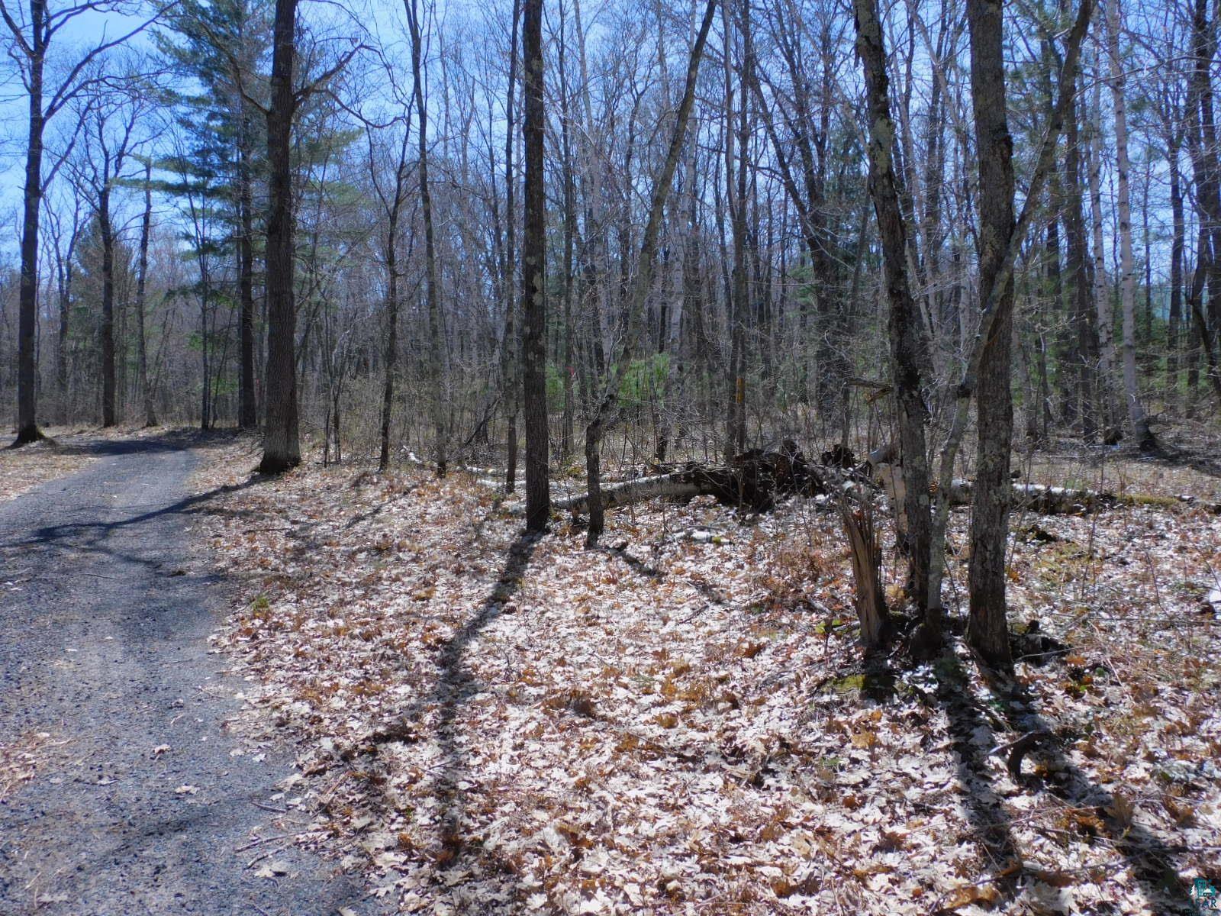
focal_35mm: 30
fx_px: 1058
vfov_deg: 46.8
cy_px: 458
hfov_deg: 60.0
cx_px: 610
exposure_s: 1/800
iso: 125
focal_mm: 5.4
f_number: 3.5
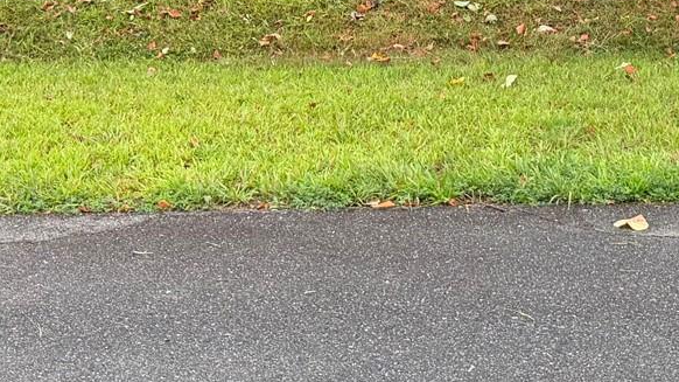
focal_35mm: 92
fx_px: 1656
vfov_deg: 11.7
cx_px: 464
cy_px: -391
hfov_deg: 23.0
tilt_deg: -1.1
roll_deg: -2.6
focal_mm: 6.76
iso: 100
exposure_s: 1/2169
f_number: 1.78
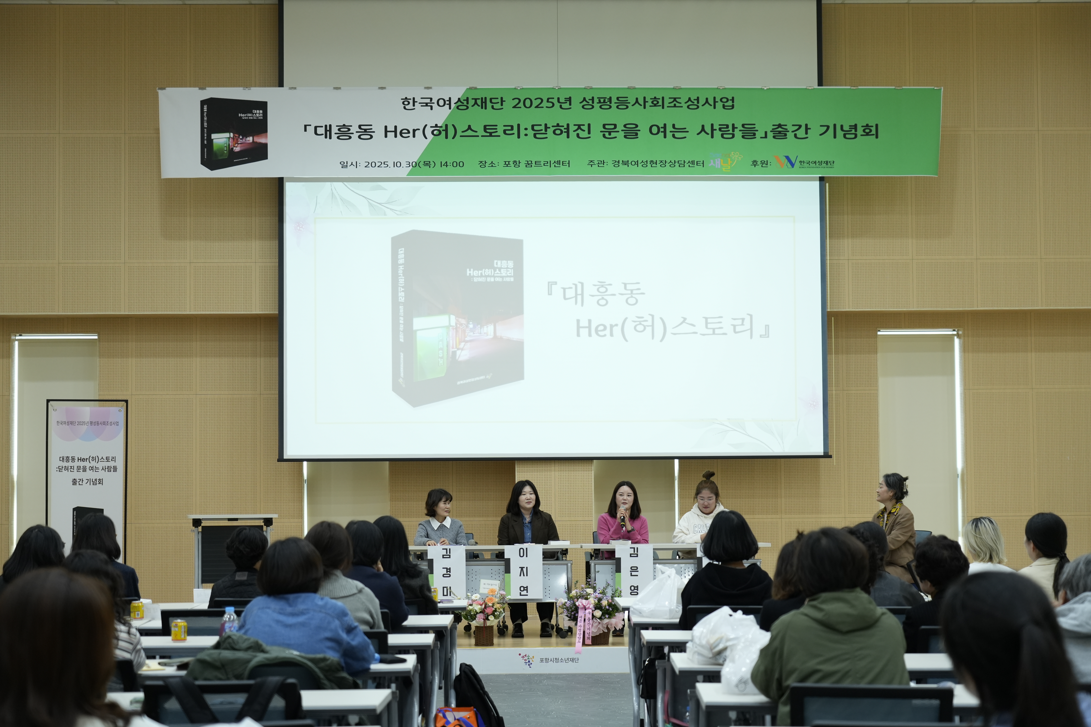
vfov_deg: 22.3
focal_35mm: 61
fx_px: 1848
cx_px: 546
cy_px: 364
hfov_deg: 32.9
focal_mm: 61
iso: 1000
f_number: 4
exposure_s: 1/125
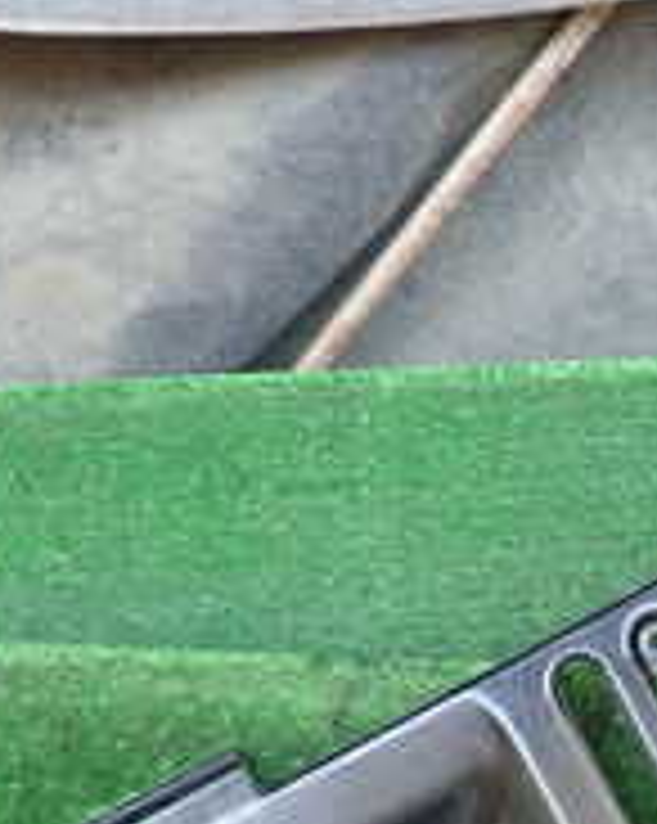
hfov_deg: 15.8
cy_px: 648
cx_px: 567
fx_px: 2337
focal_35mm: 96
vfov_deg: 19.8
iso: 200
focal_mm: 5.4
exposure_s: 1/50
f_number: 2.3
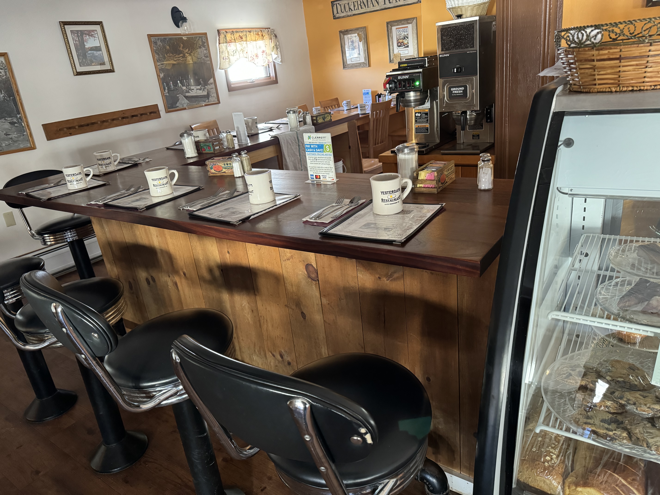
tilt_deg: -21.9
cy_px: 248
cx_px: 330
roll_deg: +7.8
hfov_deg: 71.6
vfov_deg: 56.8
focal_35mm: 24
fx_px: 458
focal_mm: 6.86
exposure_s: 1/40
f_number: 1.78
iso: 800
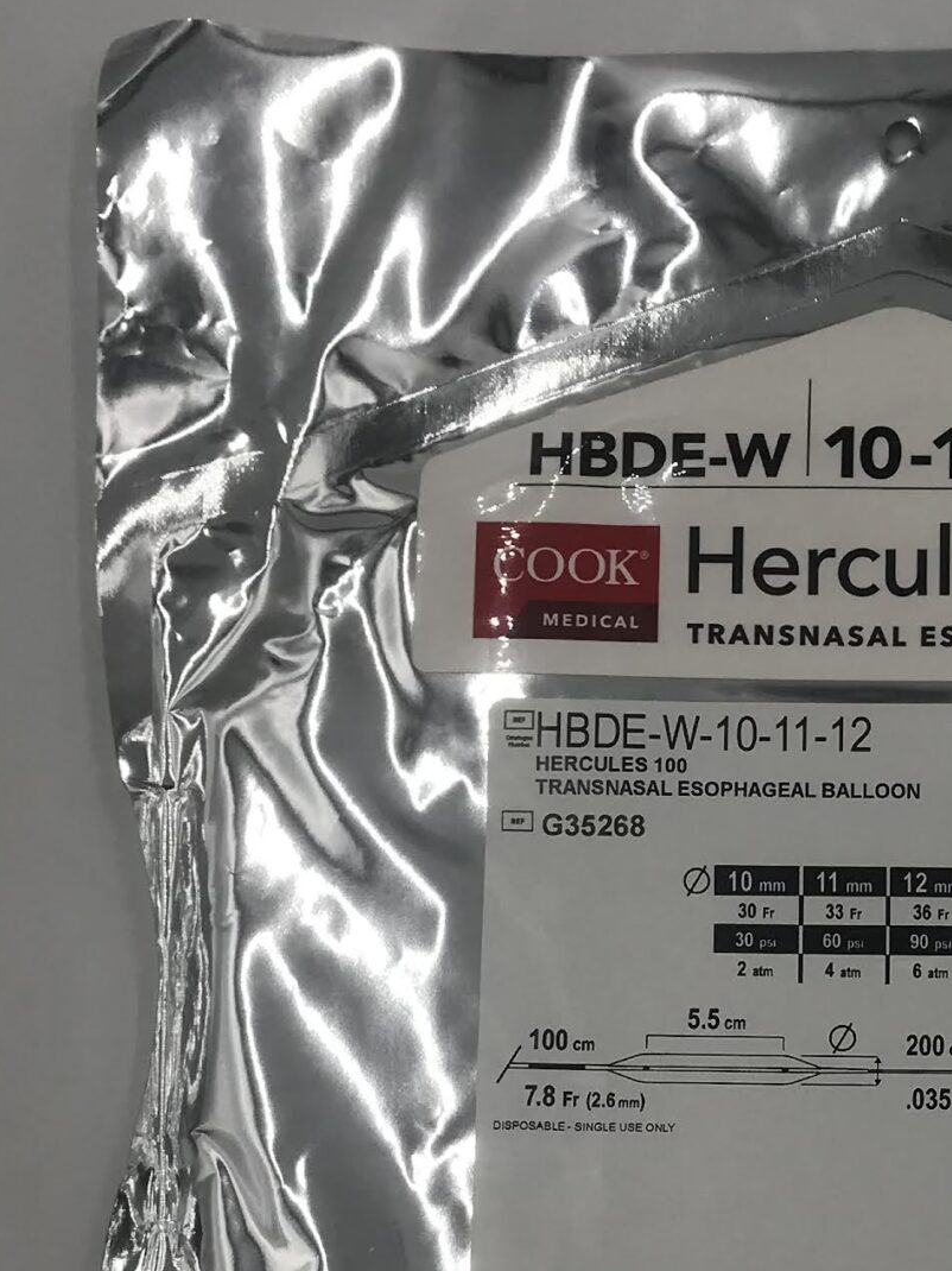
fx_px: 2458
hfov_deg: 21.4
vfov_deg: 28.0
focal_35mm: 67
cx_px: 889
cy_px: 1109
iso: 20
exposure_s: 1/416
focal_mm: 3.99
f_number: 1.8
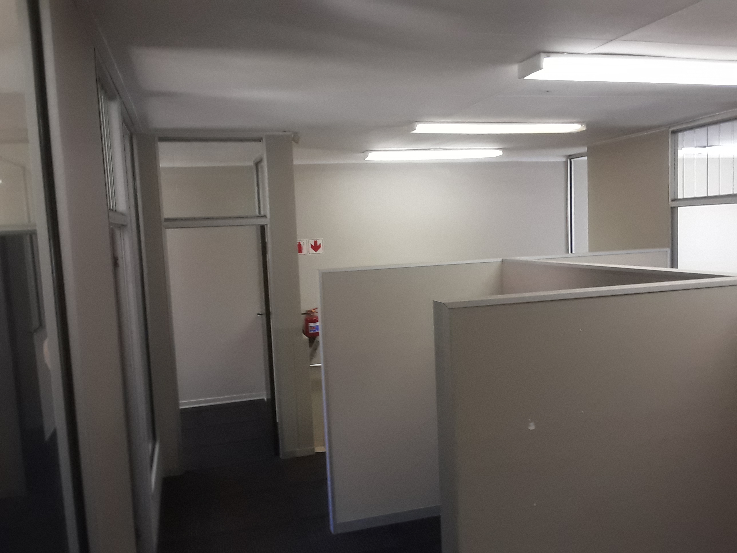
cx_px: 368
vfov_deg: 46.8
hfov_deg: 60.0
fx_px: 639
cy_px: 276
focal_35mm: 30
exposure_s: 1/50
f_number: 1.9
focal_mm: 2.2
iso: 125
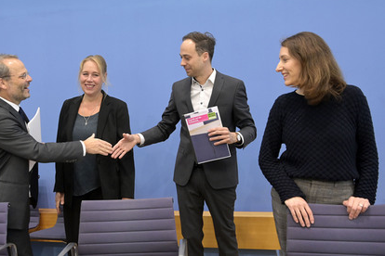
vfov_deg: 35.9
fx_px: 396
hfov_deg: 51.8
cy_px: 118
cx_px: 176
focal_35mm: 37
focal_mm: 34
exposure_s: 1/500
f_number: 5.6
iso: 5000
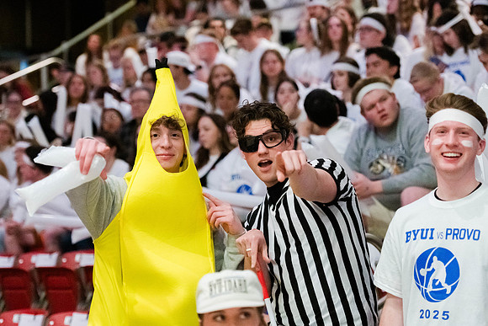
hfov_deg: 18.3
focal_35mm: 111
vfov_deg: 12.3
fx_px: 1511
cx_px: 249
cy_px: 166
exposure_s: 1/1000
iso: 20000
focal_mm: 95
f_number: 2.8
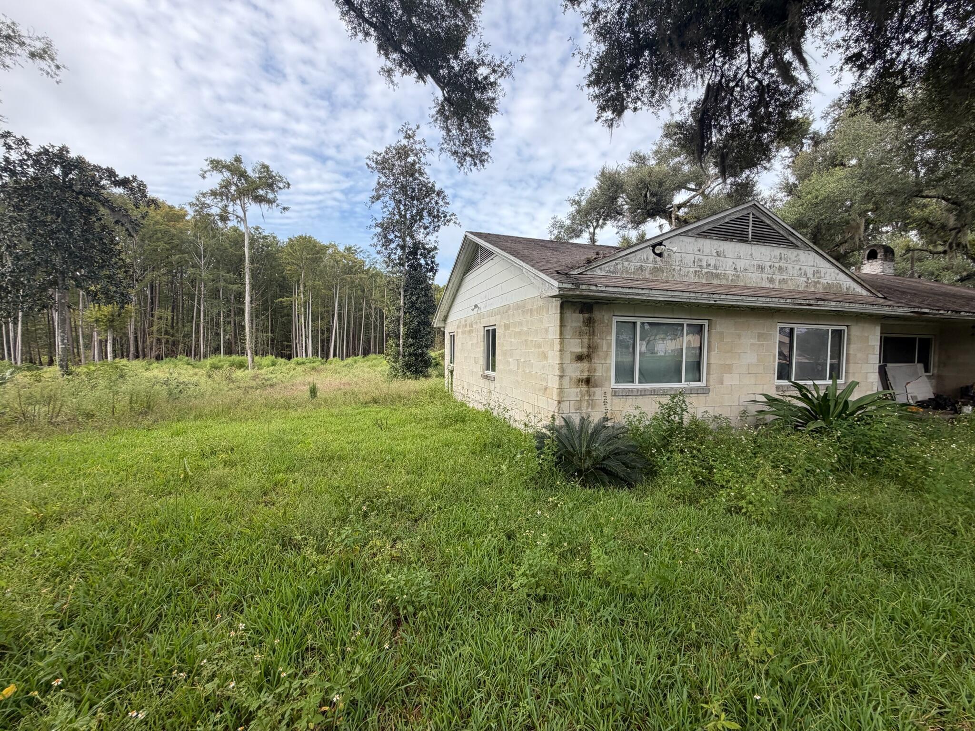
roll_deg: -1.3
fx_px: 394
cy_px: 366
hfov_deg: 102.1
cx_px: 488
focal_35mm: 14
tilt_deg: -2.3
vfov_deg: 85.7
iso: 40
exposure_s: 1/619
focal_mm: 2.22
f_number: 2.2
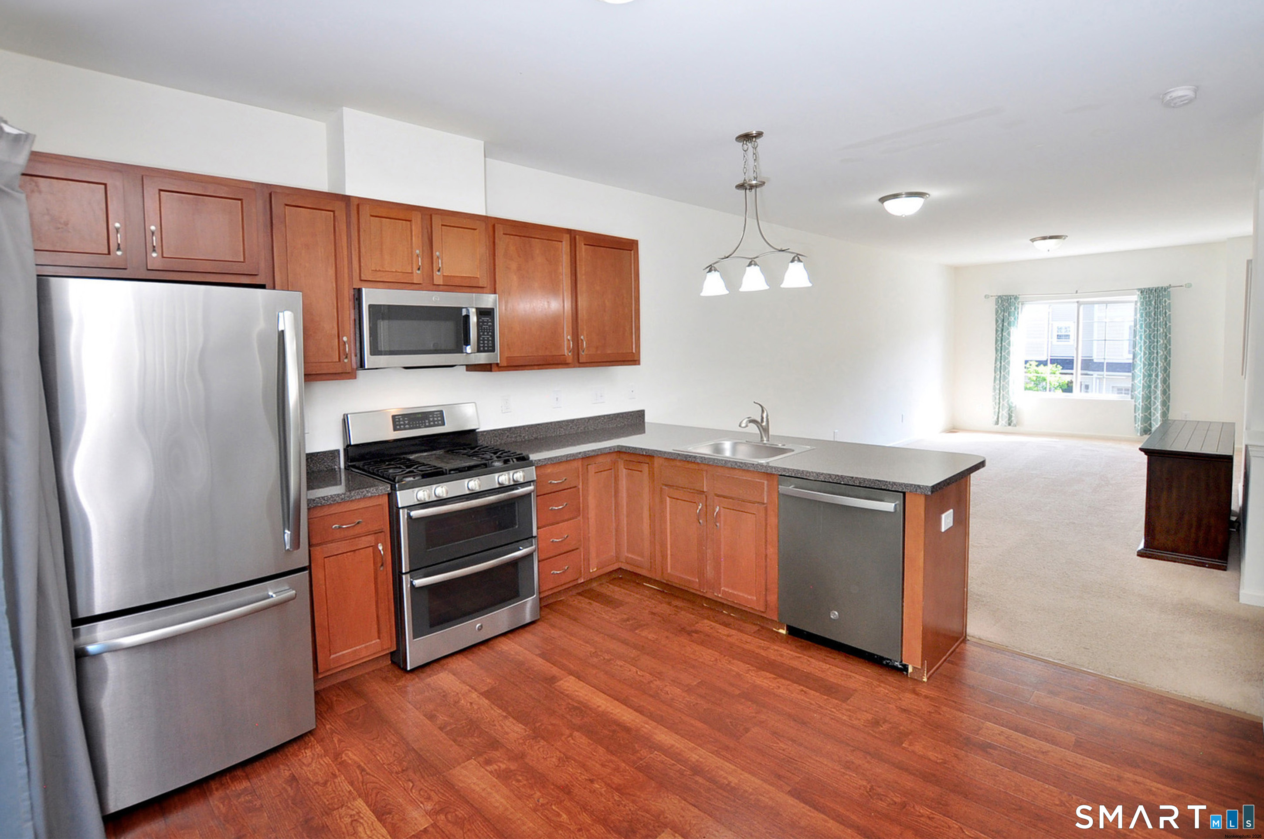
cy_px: 420
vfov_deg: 77.2
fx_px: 526
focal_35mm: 15
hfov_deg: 100.5
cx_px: 632
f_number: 4.5
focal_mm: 10
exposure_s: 1/60
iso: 400
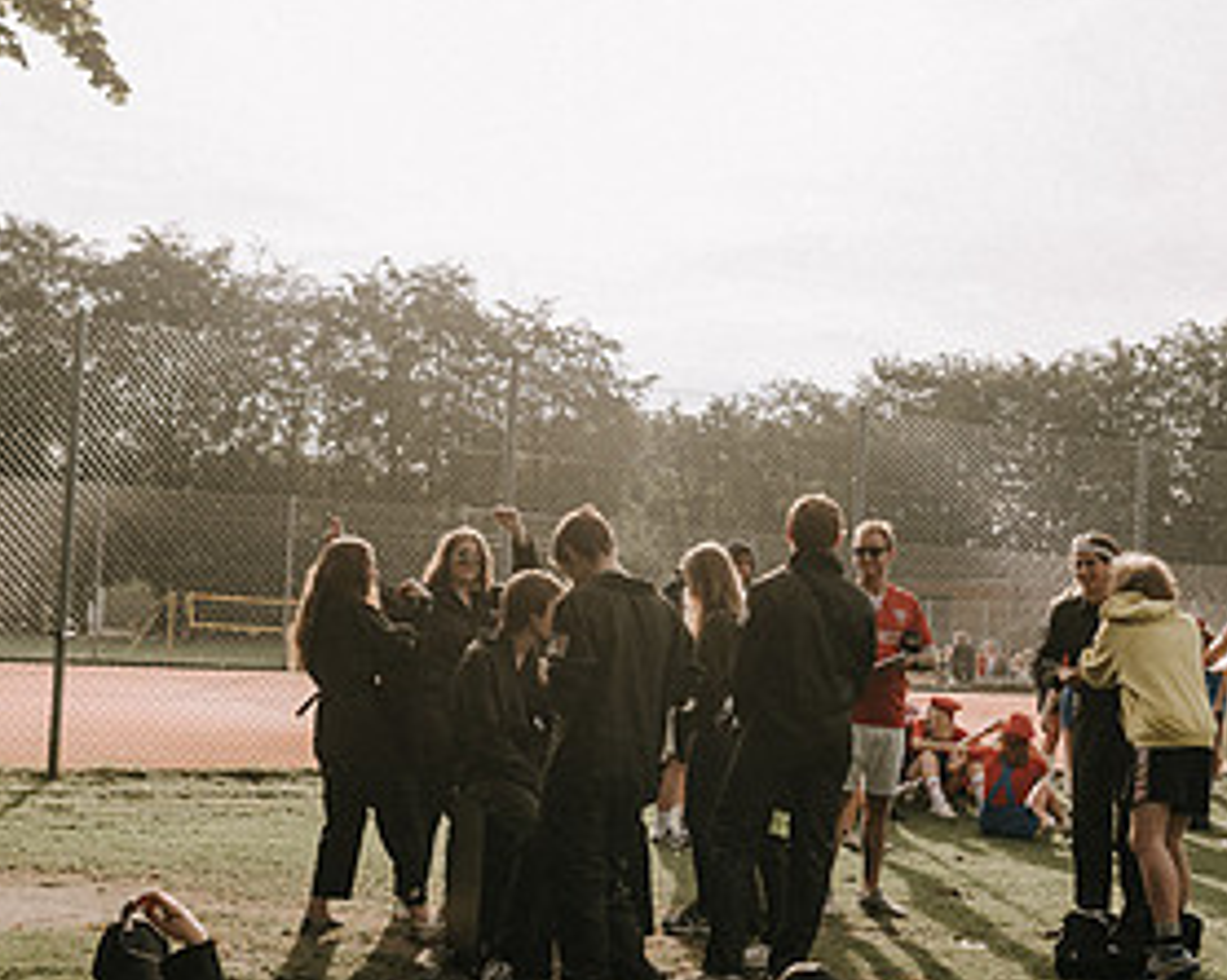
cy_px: 611
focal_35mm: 47
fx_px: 1706
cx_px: 680
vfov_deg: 31.9
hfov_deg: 39.5
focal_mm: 24
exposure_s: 1/2000
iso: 100
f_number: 2.8
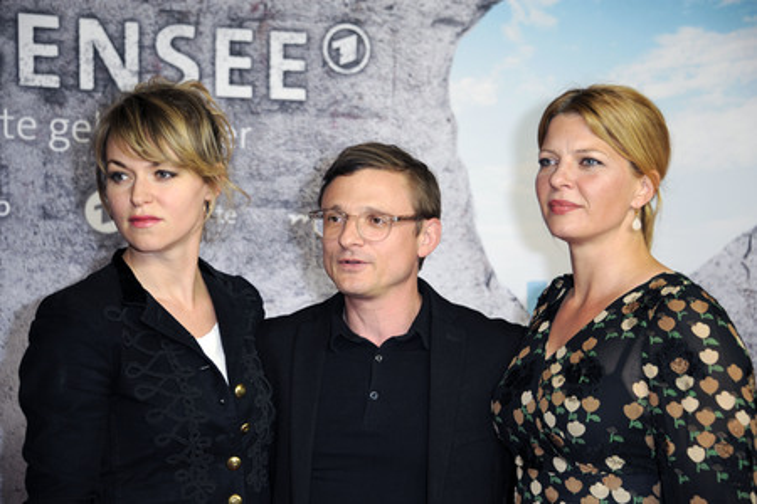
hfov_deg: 22.1
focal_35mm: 92
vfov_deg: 14.9
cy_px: 252
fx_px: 1934
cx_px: 378
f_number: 5.6
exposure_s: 1/160
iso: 640
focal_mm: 92
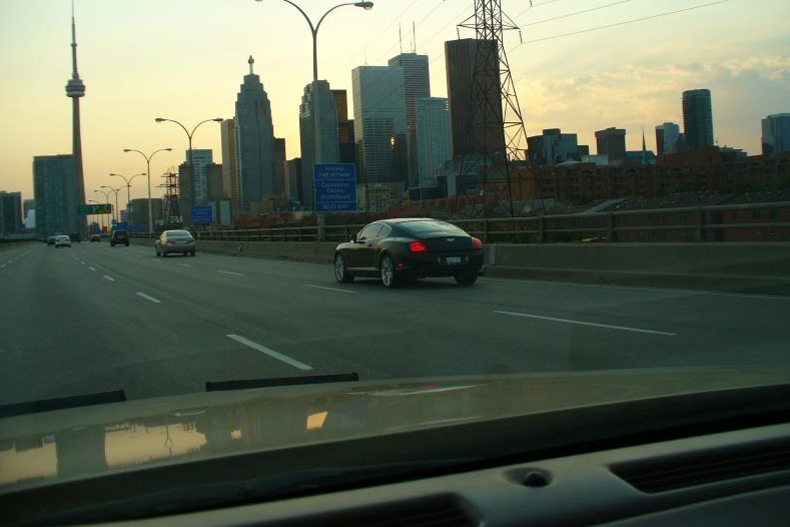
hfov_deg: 49.6
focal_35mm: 39
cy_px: 227
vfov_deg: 34.2
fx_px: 856
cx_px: 399
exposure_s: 1/400
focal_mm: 6.1
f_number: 2.8
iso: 64
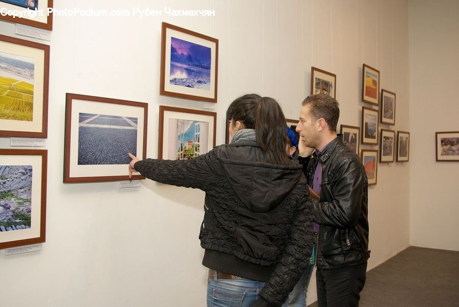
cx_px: 230
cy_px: 154
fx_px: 440
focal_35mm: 34
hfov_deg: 55.1
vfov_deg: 38.4
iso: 400
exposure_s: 1/60
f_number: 5.6
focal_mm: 23
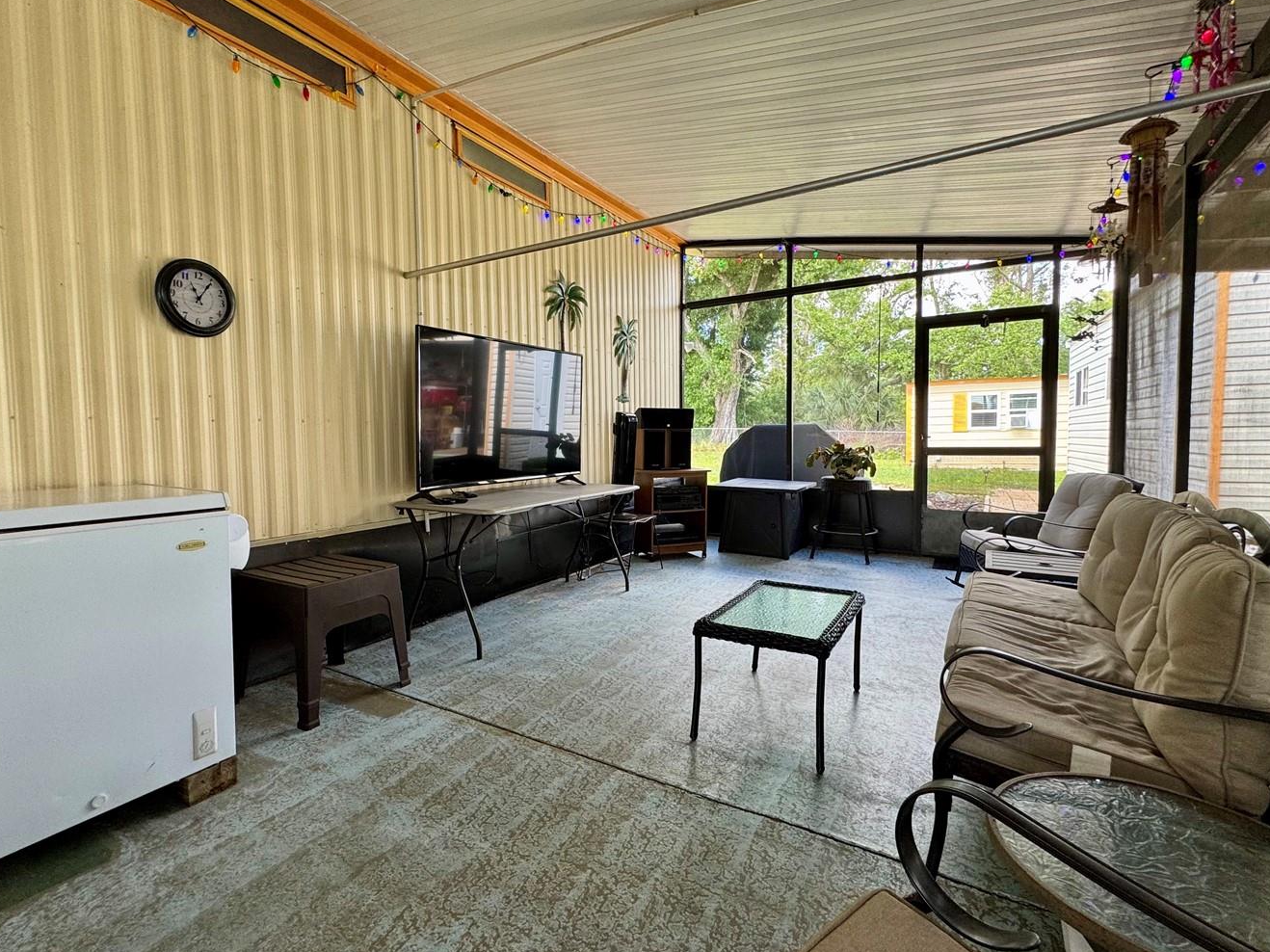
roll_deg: +1.3
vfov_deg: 74.7
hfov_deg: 91.0
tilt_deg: -4.7
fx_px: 624
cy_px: 471
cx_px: 619
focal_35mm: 17
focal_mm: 2.22
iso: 100
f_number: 2.2
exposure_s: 1/120
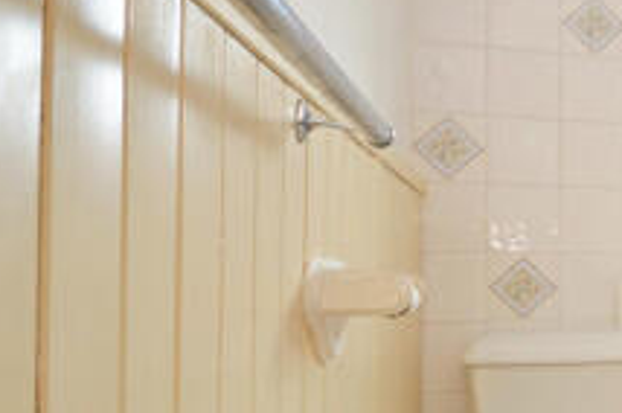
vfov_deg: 29.0
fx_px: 794
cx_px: 837
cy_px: 265
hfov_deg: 31.4
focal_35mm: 46
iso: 220
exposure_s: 1/60
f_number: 4
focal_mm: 10
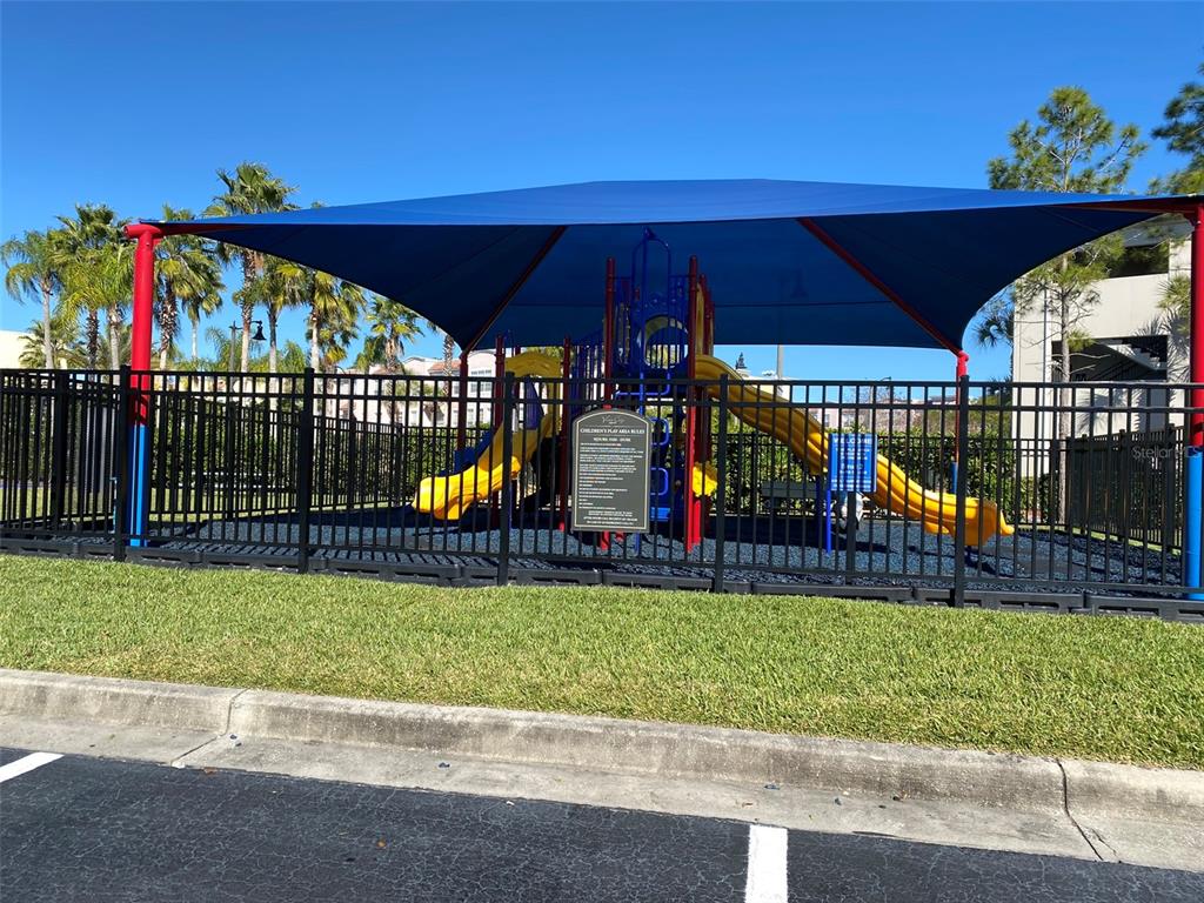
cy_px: 452
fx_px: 904
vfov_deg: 53.1
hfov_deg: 67.3
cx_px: 602
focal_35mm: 26
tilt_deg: +0.4
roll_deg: -0.9
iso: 32
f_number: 1.8
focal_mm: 4.25
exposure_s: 1/1996
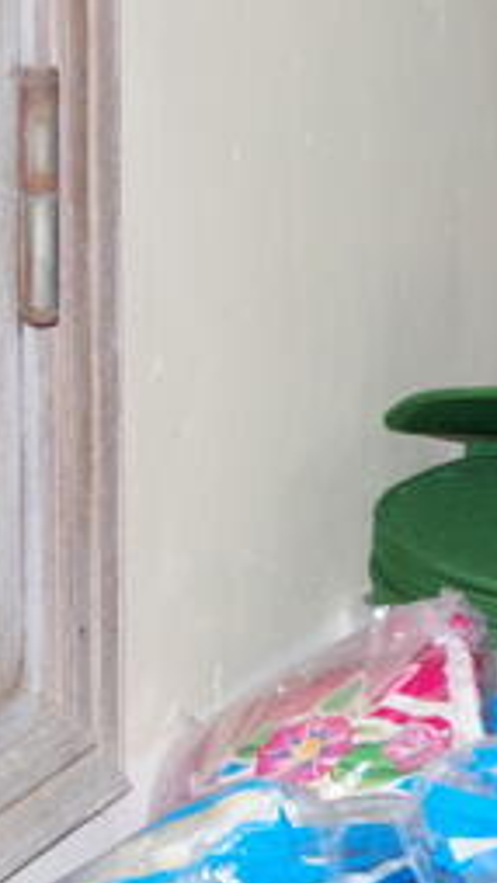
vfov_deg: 14.4
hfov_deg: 7.4
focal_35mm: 147
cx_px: 1449
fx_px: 3442
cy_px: 61
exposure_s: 1/25
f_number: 14
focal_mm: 28
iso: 1600
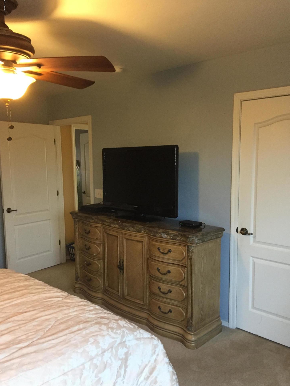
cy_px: 198
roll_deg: +1.5
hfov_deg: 46.8
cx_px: 145
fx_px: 335
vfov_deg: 60.0
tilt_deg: -7.2
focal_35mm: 30
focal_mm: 4.15
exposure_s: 1/30
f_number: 2.2
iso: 200
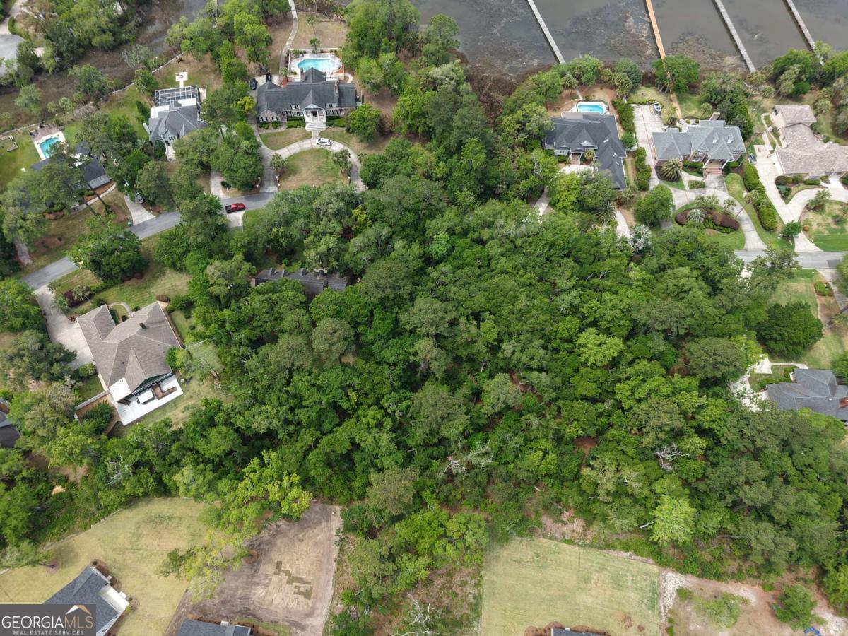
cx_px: 424
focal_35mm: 24
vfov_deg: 56.8
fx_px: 588
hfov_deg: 71.6
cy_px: 318
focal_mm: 8.67
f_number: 1.8
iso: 100
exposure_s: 1/1600
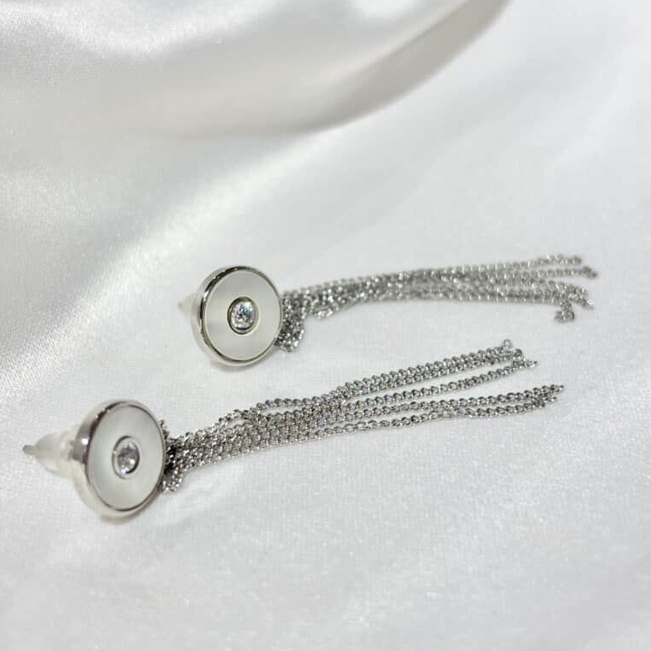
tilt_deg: -29.6
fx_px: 1319
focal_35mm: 62
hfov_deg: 27.7
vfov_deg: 27.7
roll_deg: +9.4
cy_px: 312
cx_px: 328
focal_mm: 5.96
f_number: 1.6
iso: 32
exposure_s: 1/358
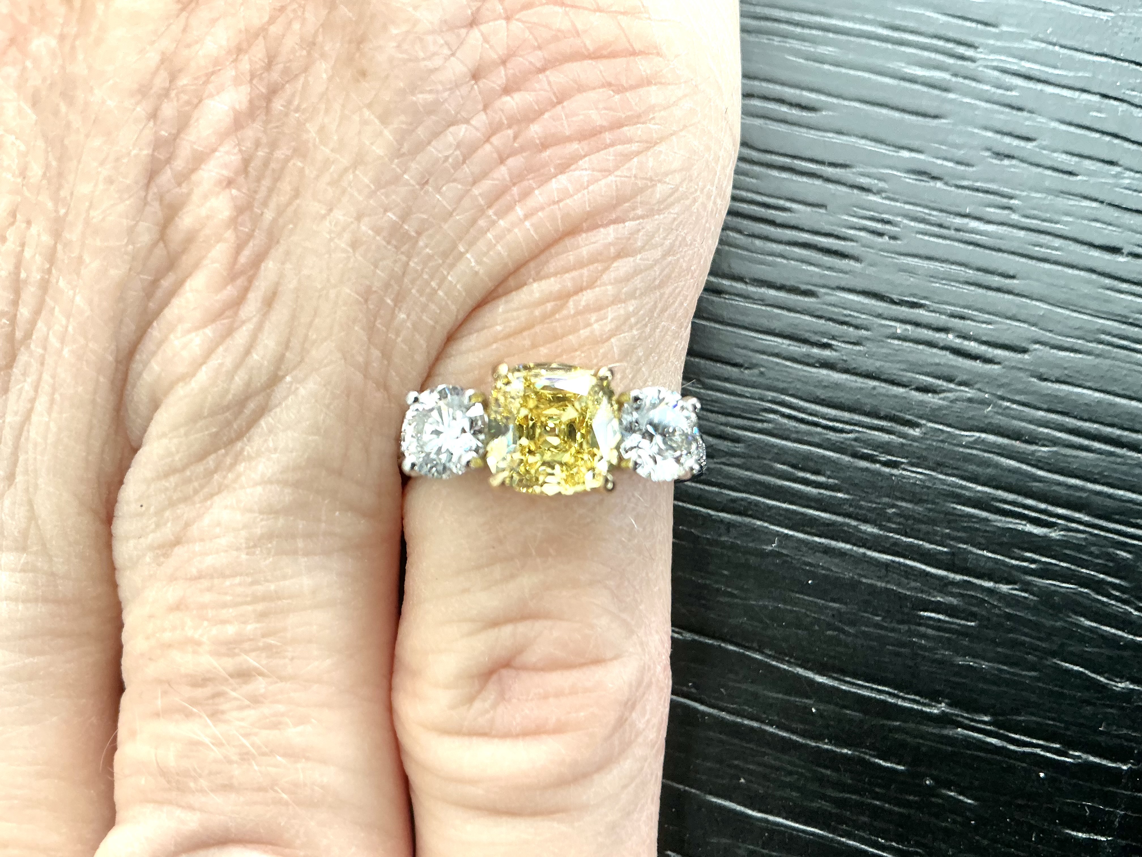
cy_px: 428
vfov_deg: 49.7
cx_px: 571
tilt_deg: -77.7
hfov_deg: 63.4
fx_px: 924
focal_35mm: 28
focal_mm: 3
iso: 64
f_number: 1.8
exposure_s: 1/122
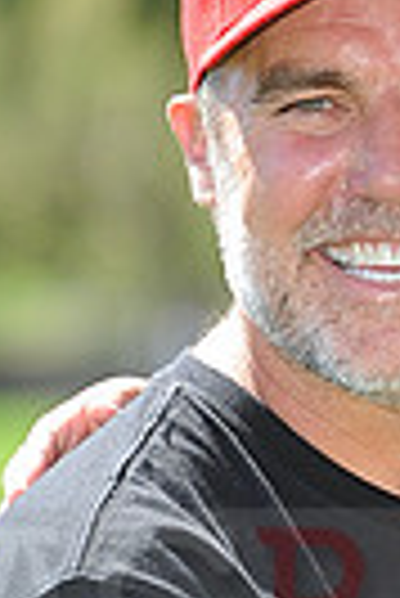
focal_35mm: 718
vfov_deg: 2.9
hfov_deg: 1.9
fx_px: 11935
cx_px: 733
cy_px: 571
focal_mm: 165
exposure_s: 1/400
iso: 200
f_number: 4.5
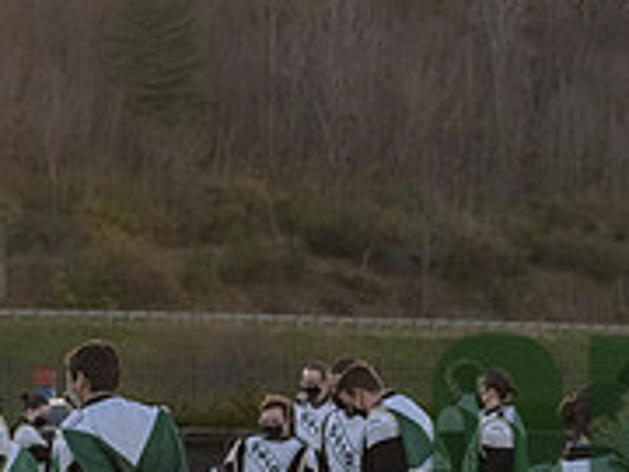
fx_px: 4615
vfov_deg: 5.8
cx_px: 695
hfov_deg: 7.7
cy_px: 498
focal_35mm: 254
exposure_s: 1/8000
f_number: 4.5
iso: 5000
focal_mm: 82
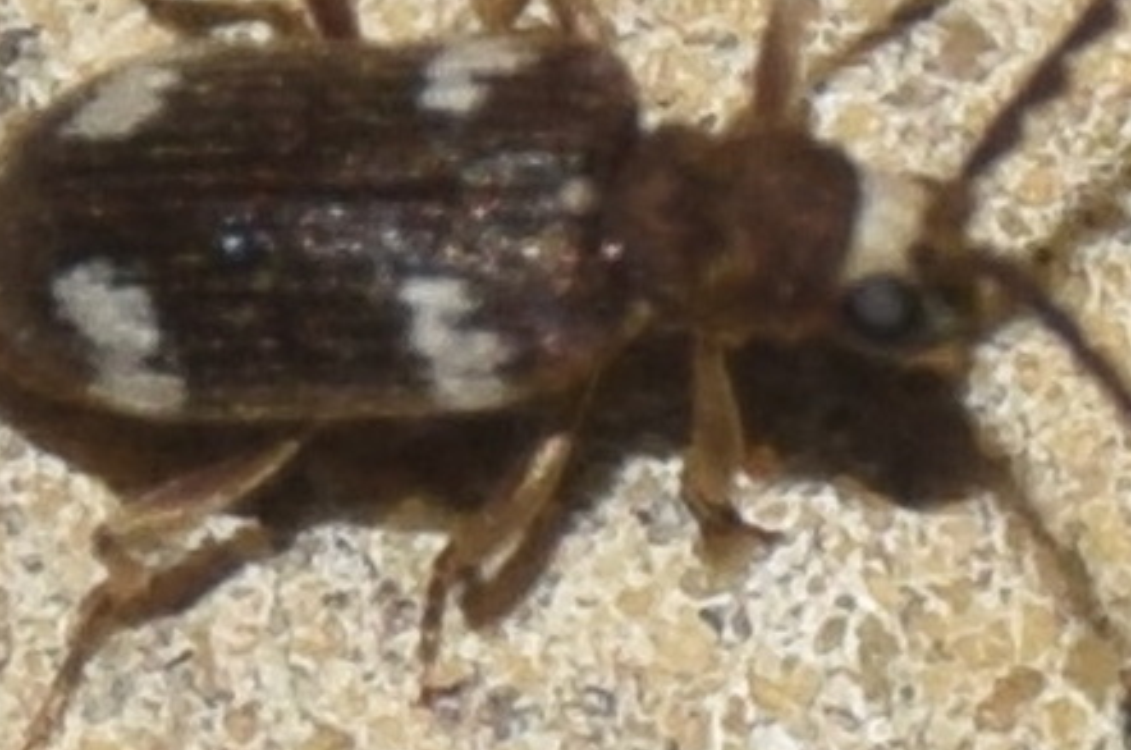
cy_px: 164
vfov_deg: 3.0
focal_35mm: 459
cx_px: 486
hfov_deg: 4.5
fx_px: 14394
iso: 100
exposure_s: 1/160
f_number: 13
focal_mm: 140
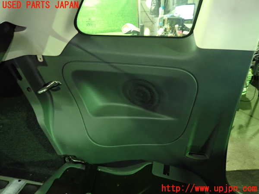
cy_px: 97
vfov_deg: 54.9
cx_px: 130
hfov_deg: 69.4
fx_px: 187
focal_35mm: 25
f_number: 2
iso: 800
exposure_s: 1/20
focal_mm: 4.5
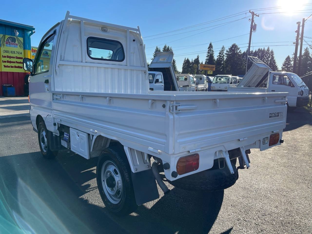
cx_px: 156
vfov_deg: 54.9
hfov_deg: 69.4
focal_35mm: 25
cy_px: 117
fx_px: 225
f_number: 1.6
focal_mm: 5.1
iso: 32
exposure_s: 1/1642
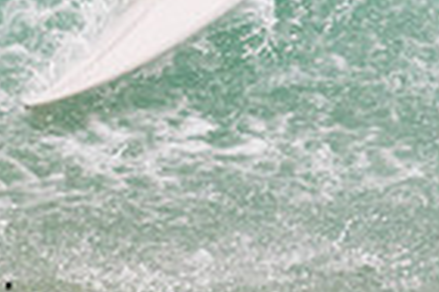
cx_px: 69
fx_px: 49286
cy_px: -342
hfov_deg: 0.5
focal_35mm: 4042
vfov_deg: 0.3
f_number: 11
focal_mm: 800
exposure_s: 1/2000
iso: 1600
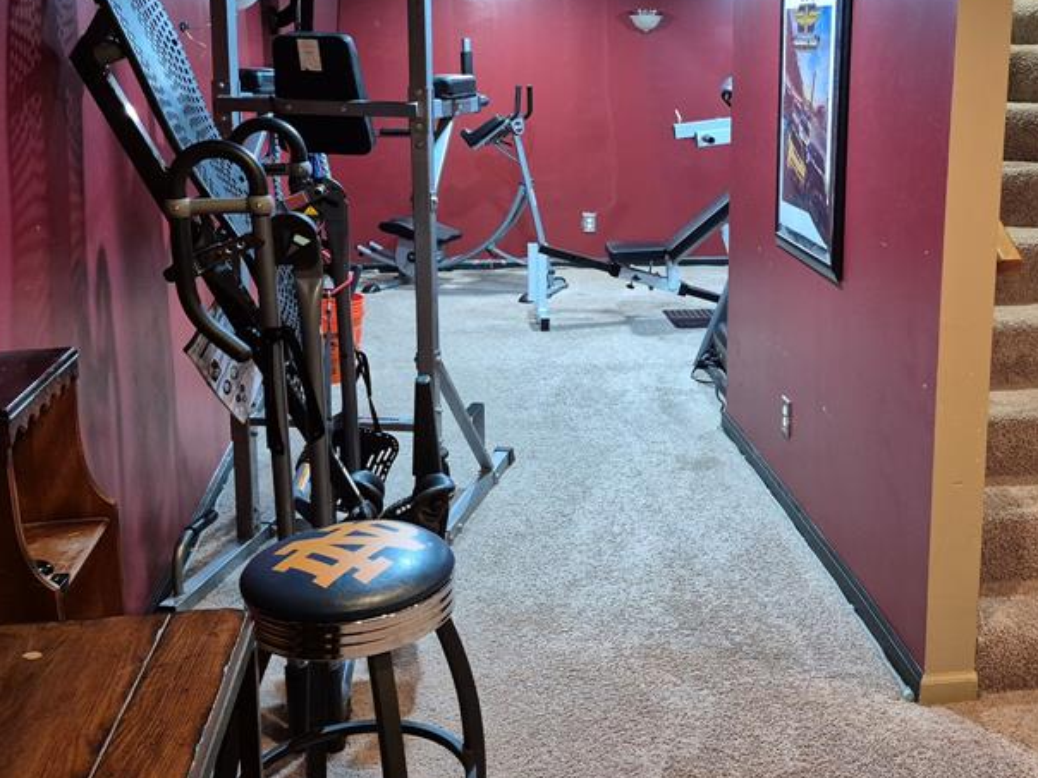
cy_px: 304
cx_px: 701
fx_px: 1169
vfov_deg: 36.7
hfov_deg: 47.0
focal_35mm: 39
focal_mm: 5.4
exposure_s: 1/60
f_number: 1.8
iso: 800
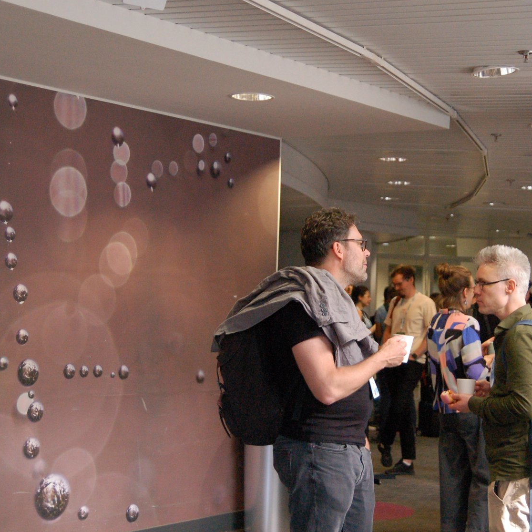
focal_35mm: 71
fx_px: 1230
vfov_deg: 24.4
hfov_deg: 24.3
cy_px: 270
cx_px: 348
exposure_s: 1/125
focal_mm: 31
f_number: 2.8
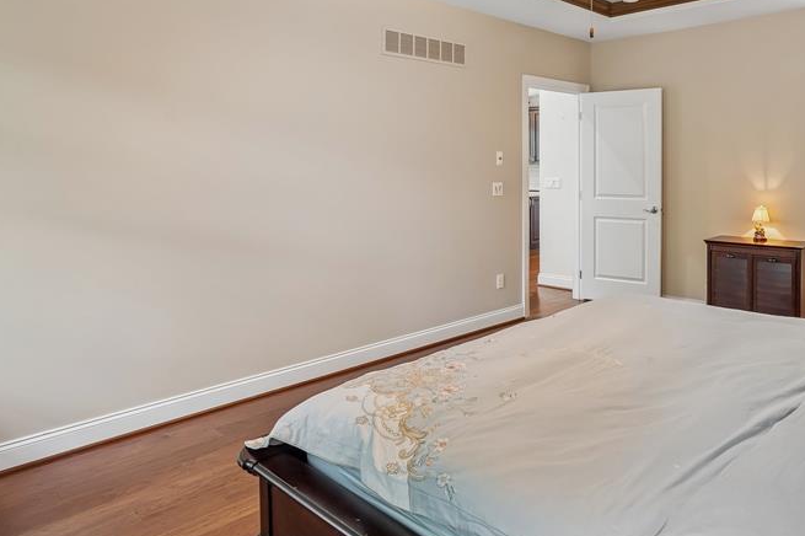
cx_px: 525
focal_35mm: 25
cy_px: 177
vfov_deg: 50.3
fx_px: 559
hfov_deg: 69.8
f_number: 8
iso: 400
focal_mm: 16
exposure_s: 1/2.5
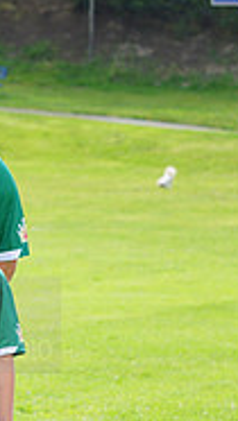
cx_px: -379
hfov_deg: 3.7
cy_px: 307
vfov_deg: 6.6
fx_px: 3659
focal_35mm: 327
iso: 100
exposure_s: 1/250
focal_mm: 100
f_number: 5.6
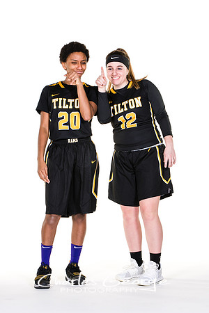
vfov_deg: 13.0
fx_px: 1371
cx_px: 104
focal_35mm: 158
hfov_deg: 8.7
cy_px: 156
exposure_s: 1/160
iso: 200
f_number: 6.3
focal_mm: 105
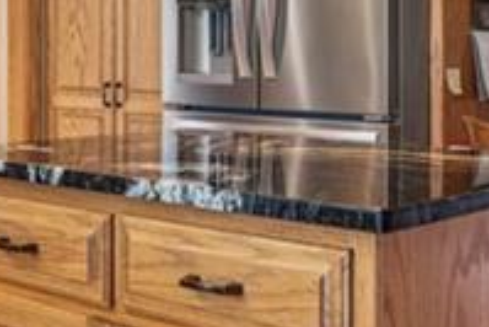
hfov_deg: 28.0
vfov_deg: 18.7
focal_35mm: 72
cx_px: 204
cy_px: 50
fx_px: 979
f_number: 11
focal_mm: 14
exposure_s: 1/2.5
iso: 50
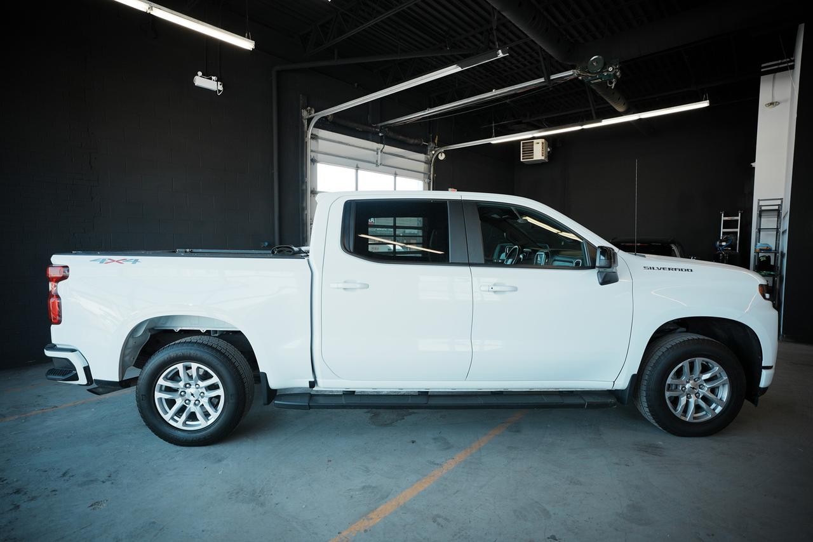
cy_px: 271
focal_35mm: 18
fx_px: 416
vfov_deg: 66.3
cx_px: 406
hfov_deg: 88.7
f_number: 2.8
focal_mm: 18.4
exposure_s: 1/200
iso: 160
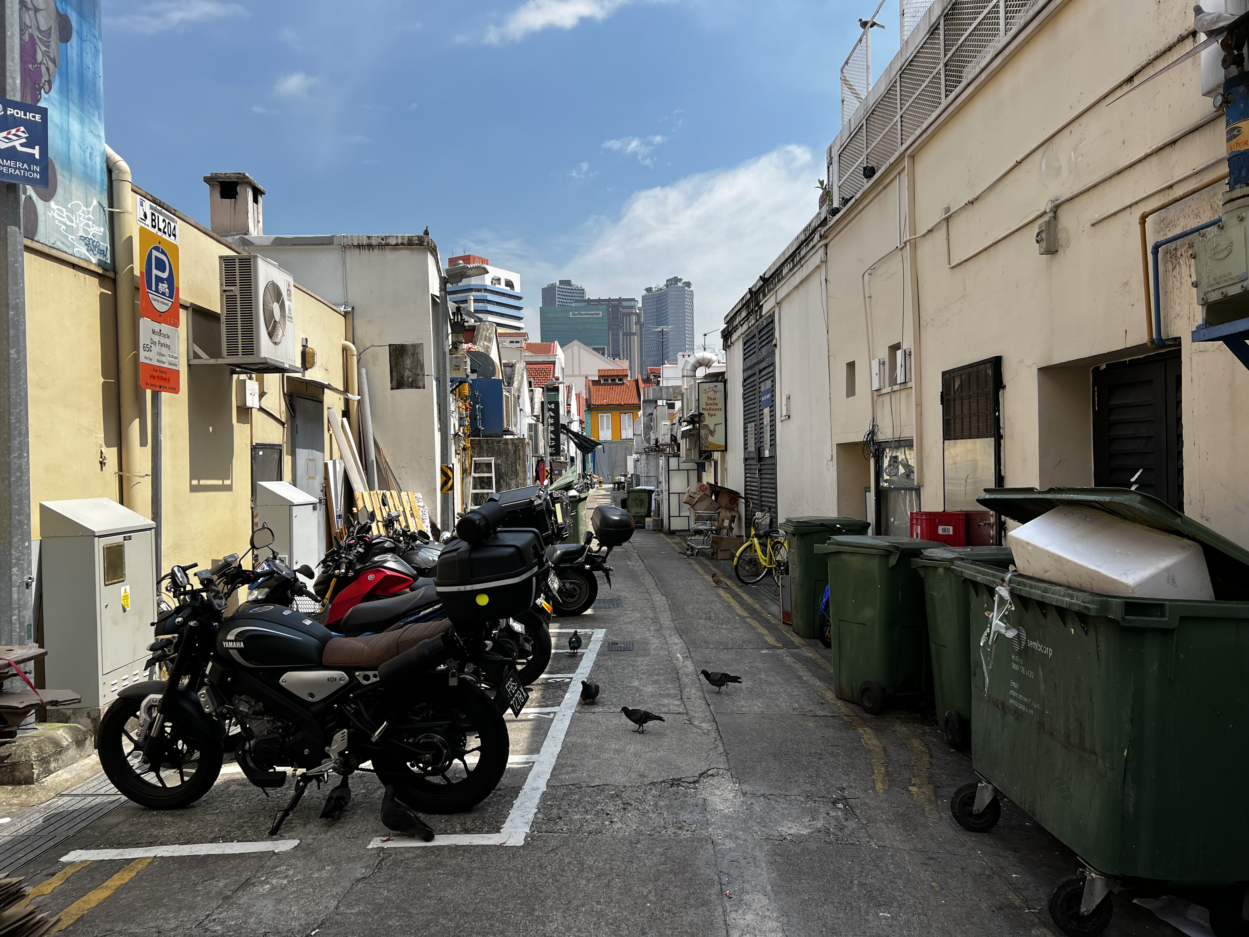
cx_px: 624
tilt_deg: +0.0
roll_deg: +1.5
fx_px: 938
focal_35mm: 26
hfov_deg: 67.3
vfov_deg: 53.1
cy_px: 468
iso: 50
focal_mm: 5.7
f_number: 1.5
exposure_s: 1/4444
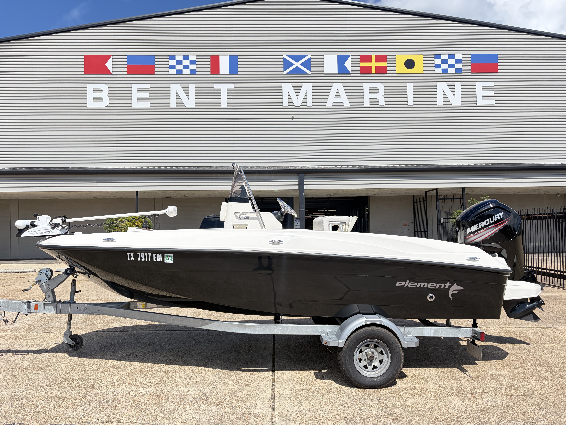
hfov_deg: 67.3
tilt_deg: +3.3
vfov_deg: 53.1
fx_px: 425
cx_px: 283
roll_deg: +1.1
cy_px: 212
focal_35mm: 26
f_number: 1.6
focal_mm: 5.96
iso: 64
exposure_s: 1/3623
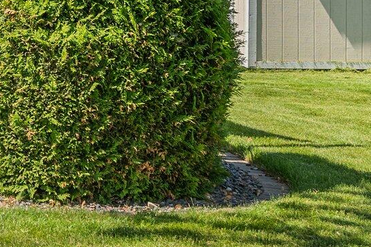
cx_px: -222
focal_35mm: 116
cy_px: -55
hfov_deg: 15.9
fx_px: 1196
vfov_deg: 11.6
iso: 125
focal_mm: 20.9
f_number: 5
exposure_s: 1/80
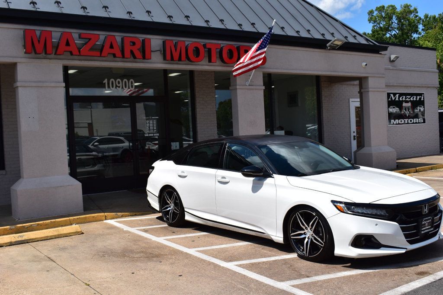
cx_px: 222
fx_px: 480
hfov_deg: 49.6
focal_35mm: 39
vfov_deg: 34.2
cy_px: 148
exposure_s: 1/500
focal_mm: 26
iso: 220
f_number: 11
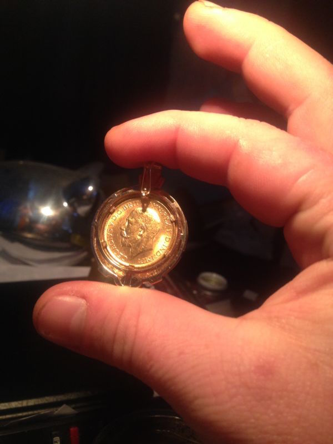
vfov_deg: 55.4
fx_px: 423
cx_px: 166
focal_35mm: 33
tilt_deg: -15.0
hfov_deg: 42.9
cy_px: 222
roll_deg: -9.4
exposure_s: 1/20
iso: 160
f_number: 2.4
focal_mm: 4.12
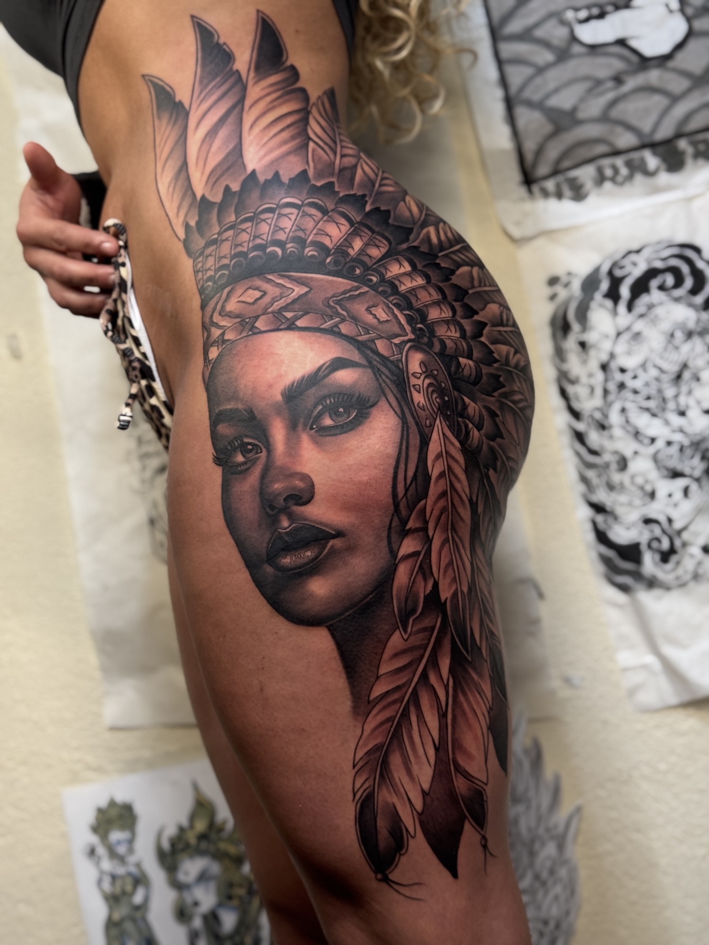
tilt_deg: +8.2
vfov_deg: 39.7
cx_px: 354
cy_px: 472
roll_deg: +12.9
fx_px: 1311
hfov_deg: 30.3
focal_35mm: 48
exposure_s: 1/33
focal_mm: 6.76
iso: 200
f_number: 1.78
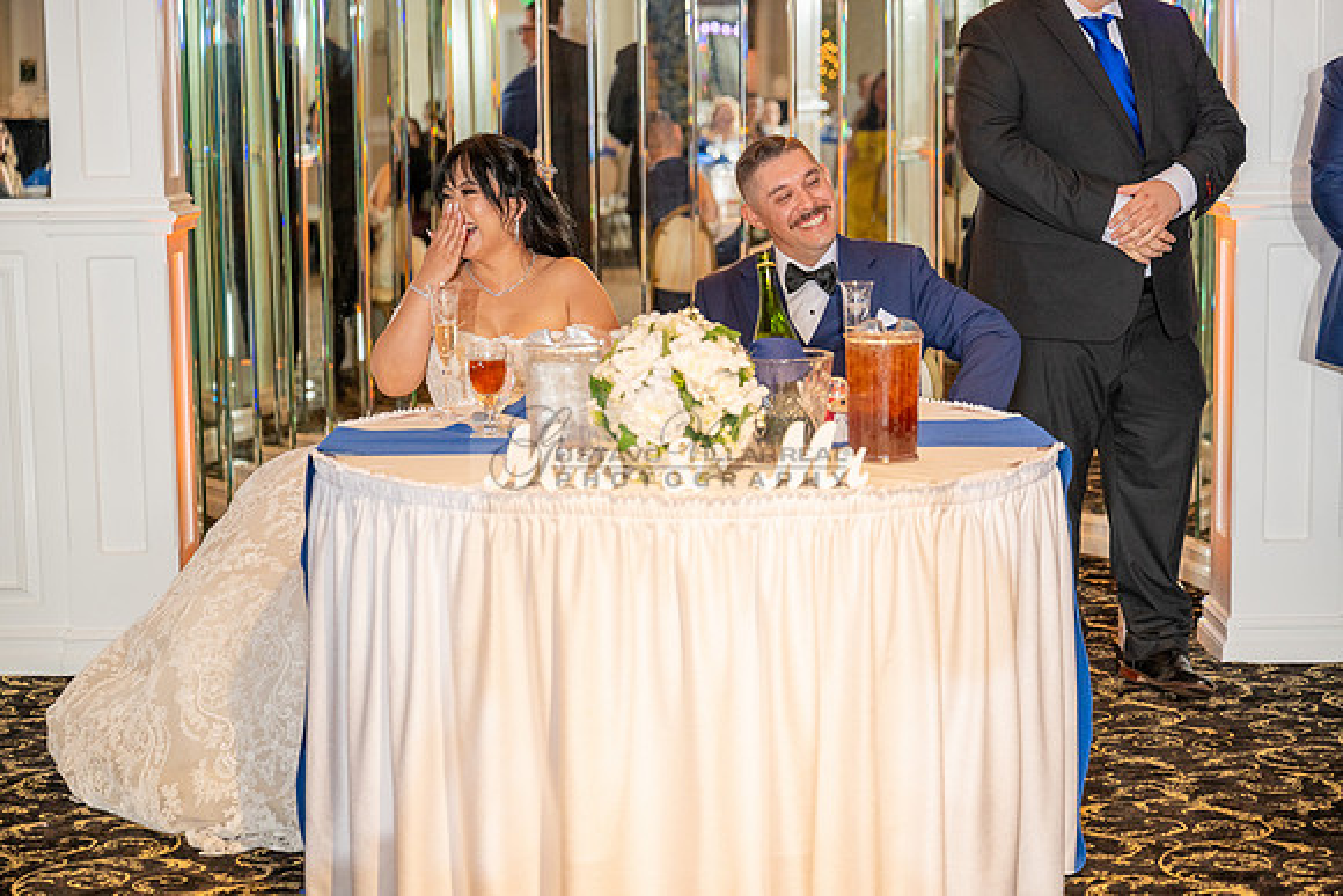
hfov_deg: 28.8
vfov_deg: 19.5
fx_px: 2612
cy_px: 448
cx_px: 672
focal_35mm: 70
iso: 640
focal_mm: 70
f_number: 3.2
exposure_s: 1/160
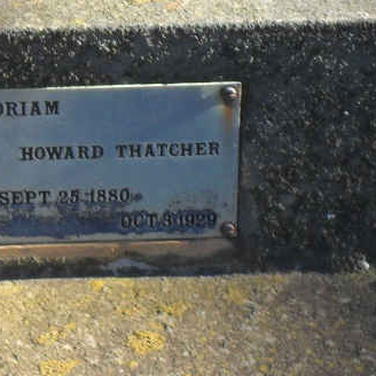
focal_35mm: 239
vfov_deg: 7.3
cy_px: 149
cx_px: -53
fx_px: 2937
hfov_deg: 7.3
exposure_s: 1/125
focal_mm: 13.2
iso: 100
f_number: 3.9
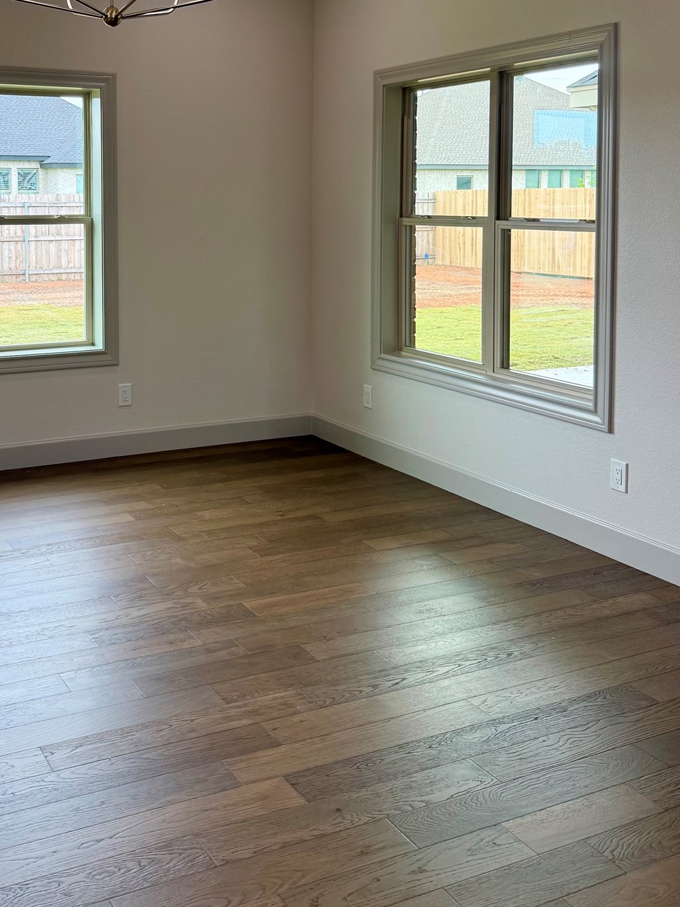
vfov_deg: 47.4
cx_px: 169
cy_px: 242
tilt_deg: -2.2
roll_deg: -0.3
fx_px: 995
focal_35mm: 38
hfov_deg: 36.8
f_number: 1.78
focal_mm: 6.76
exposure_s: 1/255
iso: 100
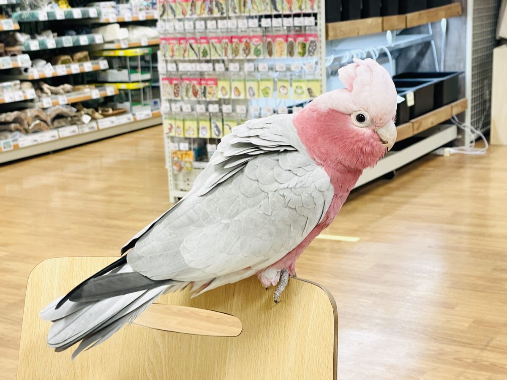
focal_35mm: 52
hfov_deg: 36.8
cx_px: 254
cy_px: 190
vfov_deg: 28.0
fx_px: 762
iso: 125
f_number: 2
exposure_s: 1/99
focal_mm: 6
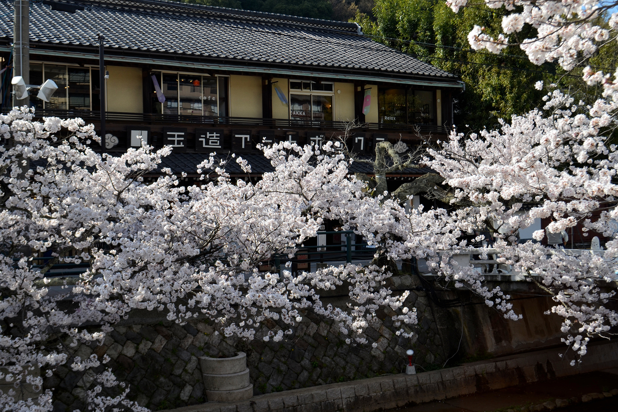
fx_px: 841
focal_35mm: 49
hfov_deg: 40.3
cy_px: 209
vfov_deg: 27.5
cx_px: 305
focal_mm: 32
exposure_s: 1/160
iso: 100
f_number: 8
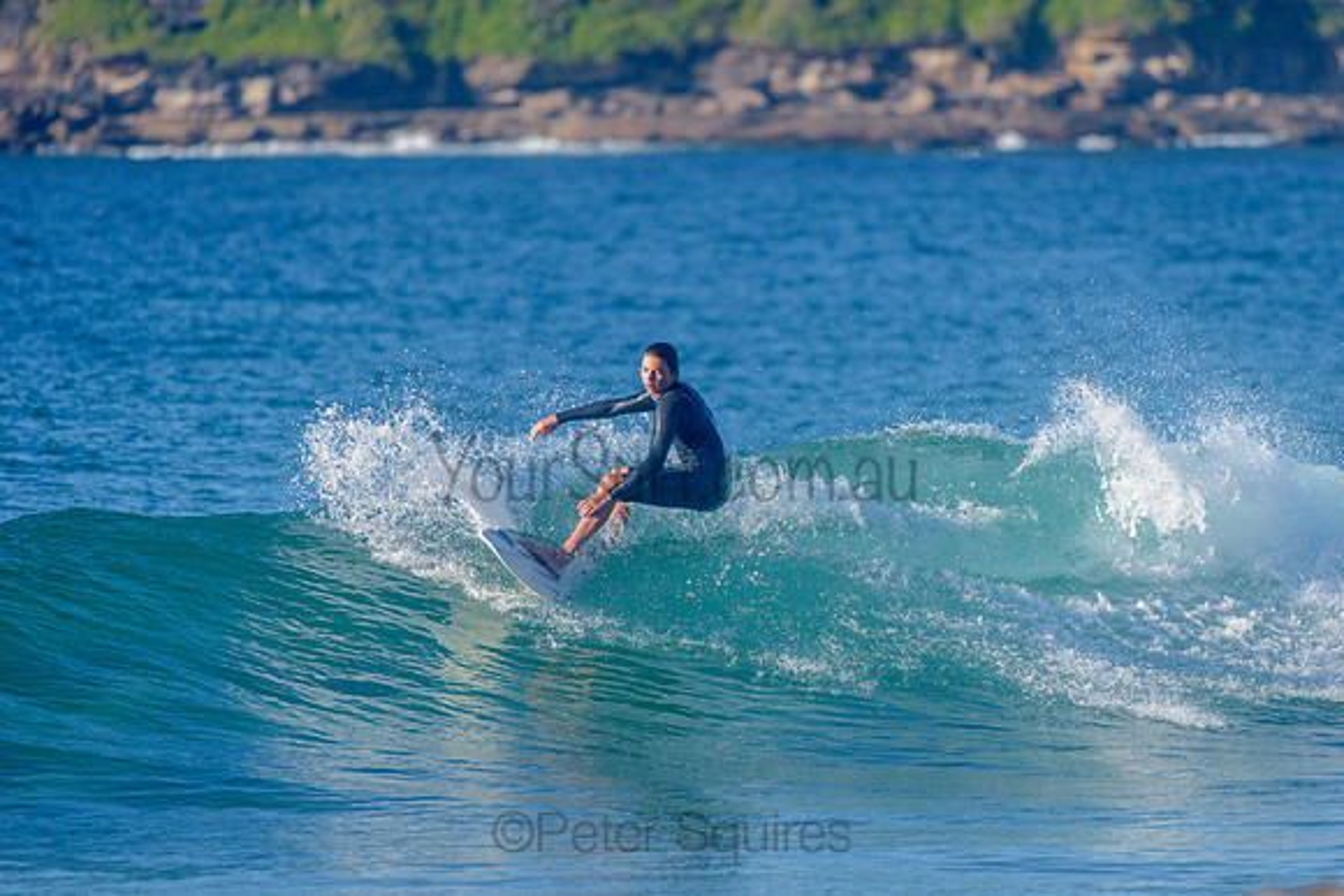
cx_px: 672
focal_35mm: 500
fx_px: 18681
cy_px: 448
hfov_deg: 4.1
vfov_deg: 2.7
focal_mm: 500
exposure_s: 1/2000
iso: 280
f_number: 5.6
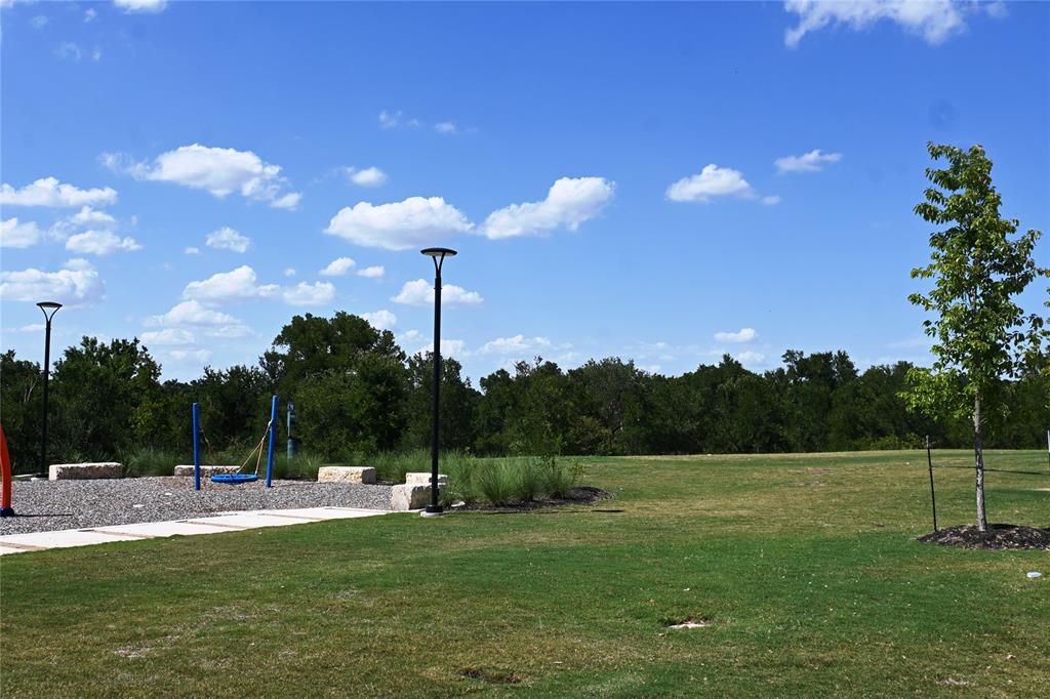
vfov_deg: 33.6
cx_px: 525
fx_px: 1159
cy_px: 350
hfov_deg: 48.7
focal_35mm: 40
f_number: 8
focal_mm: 26.5
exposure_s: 1/500
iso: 100
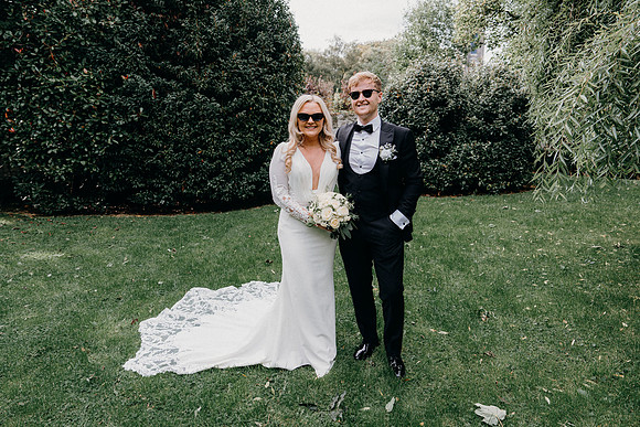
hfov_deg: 73.7
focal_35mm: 24
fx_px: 427
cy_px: 214
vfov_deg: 53.2
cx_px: 320
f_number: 3.5
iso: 125
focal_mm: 24
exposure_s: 1/200
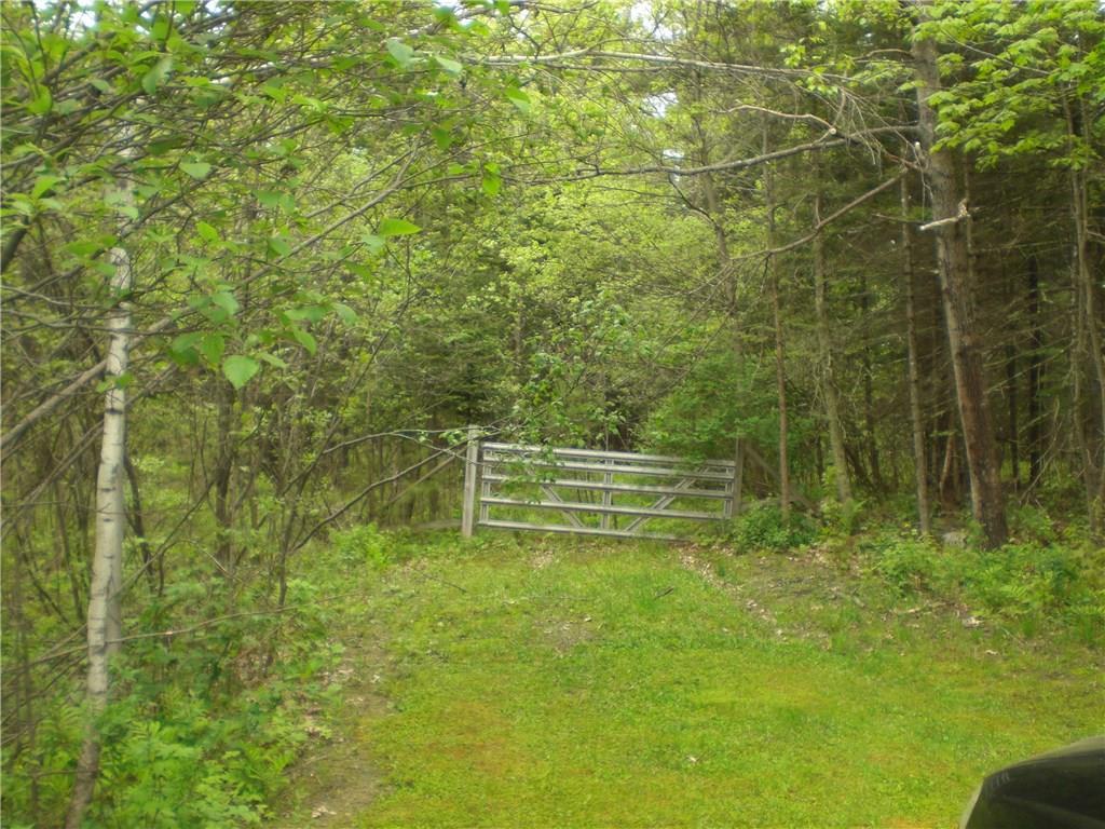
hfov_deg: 49.0
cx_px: 552
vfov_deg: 37.7
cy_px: 414
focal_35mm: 38
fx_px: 1213
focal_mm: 6.3
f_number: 3.1
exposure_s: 1/100
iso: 100
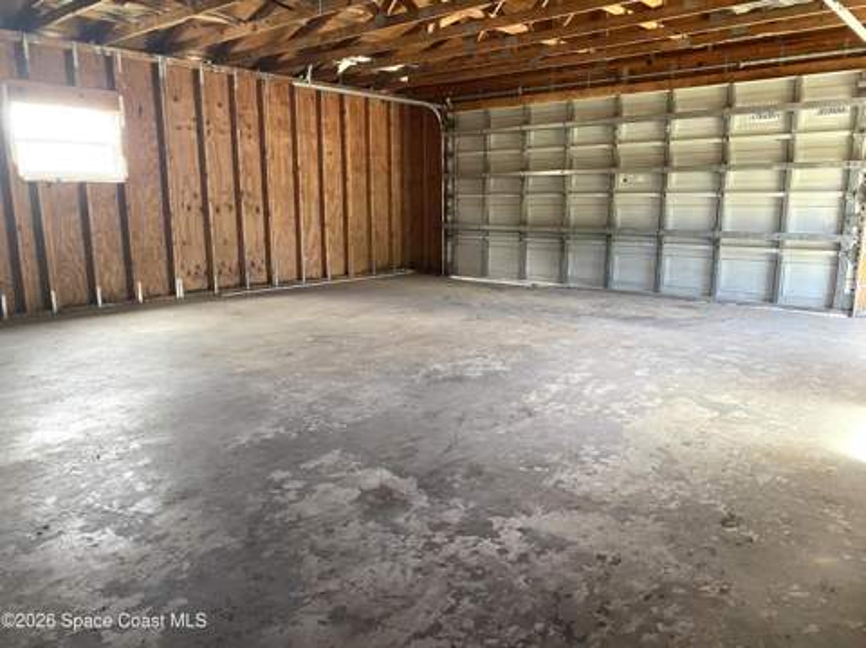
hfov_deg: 67.4
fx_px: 650
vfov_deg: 53.0
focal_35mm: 26
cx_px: 433
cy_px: 324
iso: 200
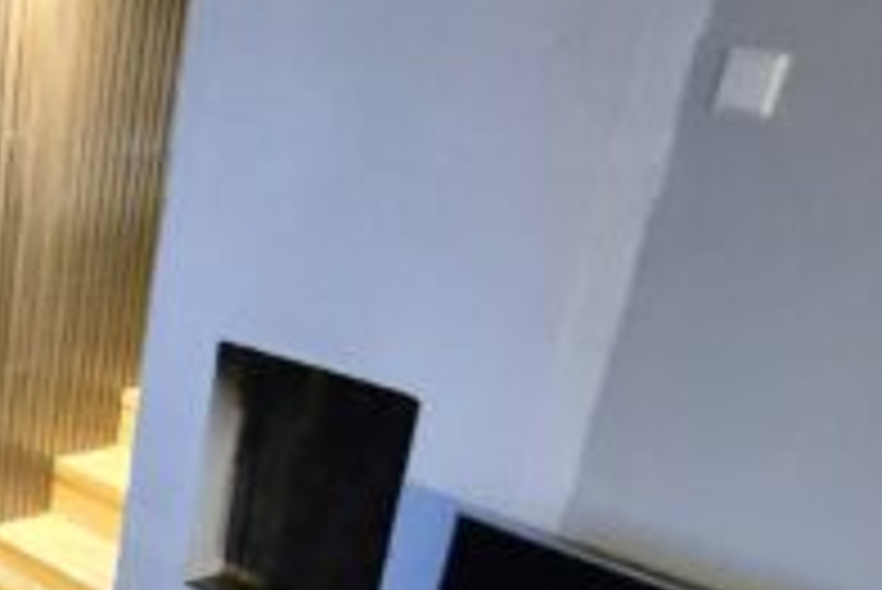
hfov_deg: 30.2
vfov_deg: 23.4
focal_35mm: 53
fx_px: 1299
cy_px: 703
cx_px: -248
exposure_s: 1/25
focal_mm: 2.2
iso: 2500
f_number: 2.2
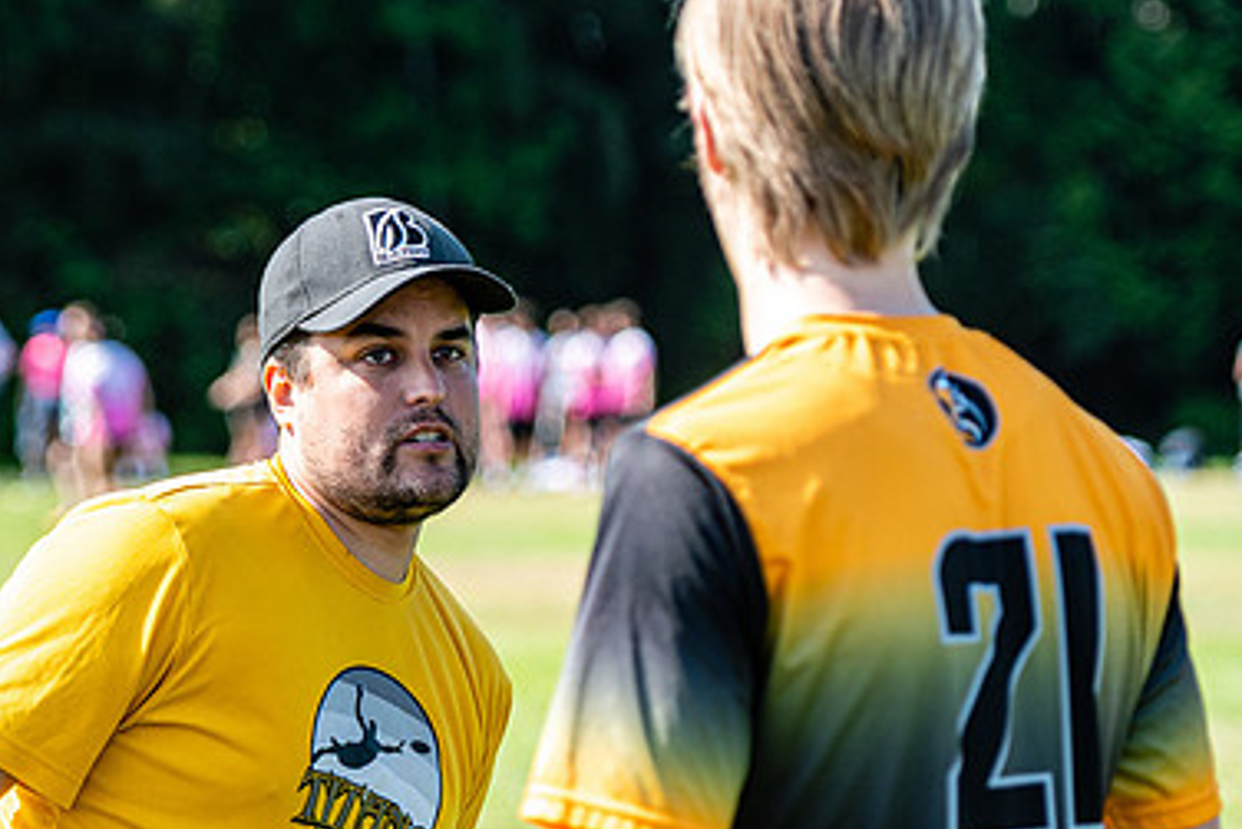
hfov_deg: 9.3
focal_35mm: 220
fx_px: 7593
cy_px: 424
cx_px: 380
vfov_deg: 6.3
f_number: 3.2
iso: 220
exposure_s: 1/1600
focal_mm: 95
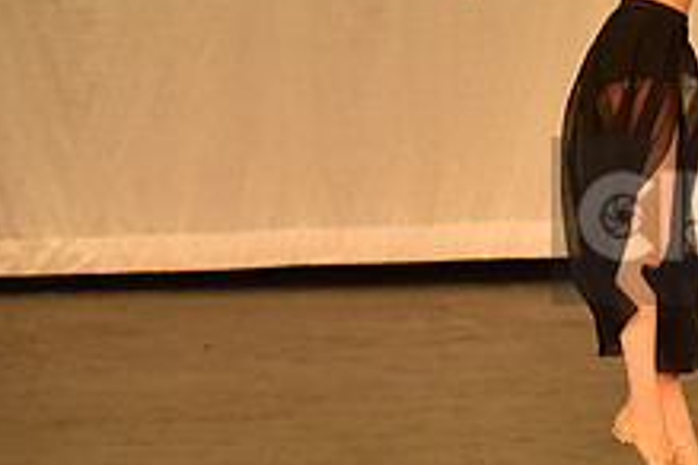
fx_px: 7173
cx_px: 899
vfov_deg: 3.7
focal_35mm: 370
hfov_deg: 5.5
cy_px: 221
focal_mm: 140
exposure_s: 1/250
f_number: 4.5
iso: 2000
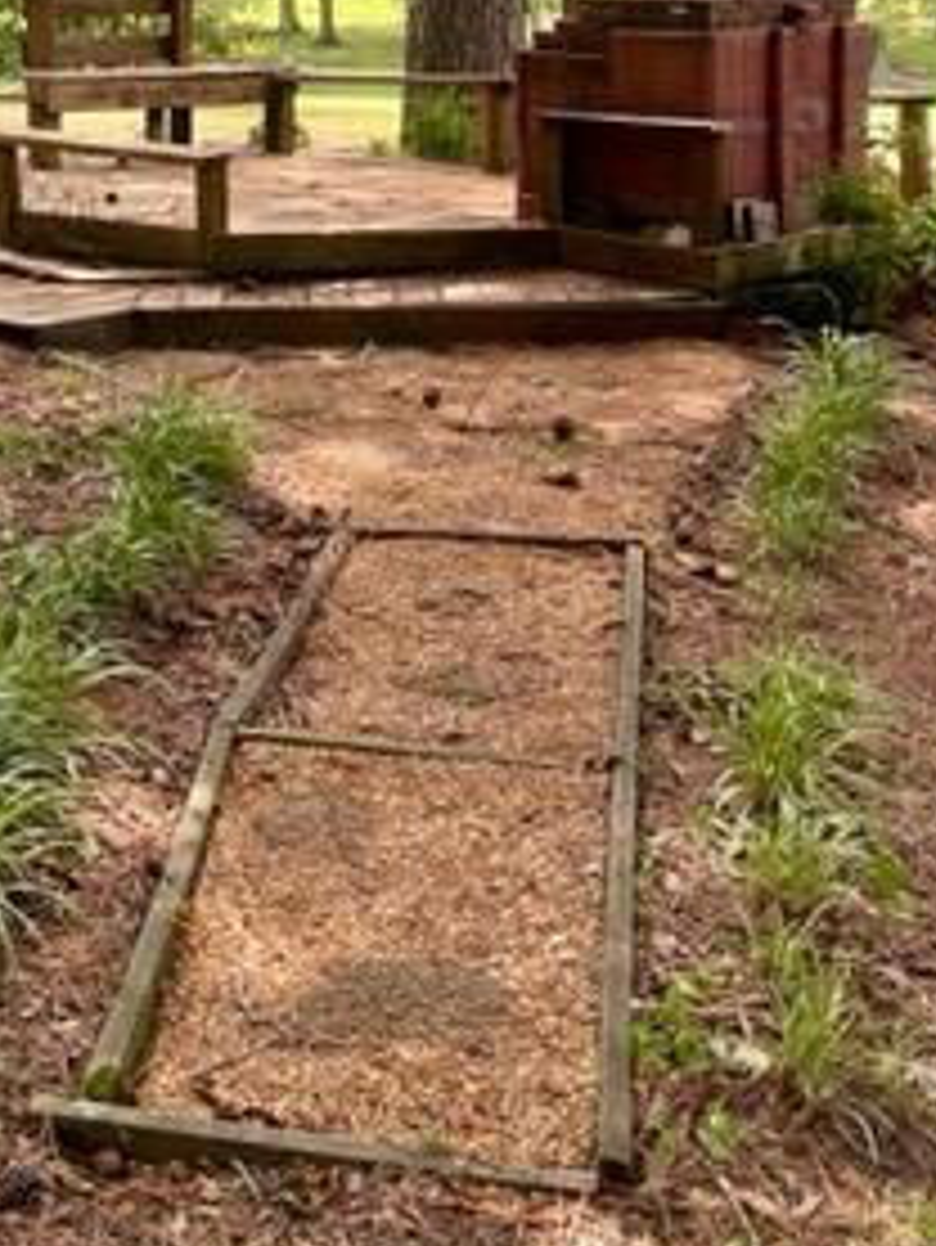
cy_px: 13
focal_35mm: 60
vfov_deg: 30.1
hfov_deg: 24.4
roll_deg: +1.4
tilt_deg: -1.5
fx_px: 2161
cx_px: 423
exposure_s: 1/336
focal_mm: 4.2
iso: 32
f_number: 1.6
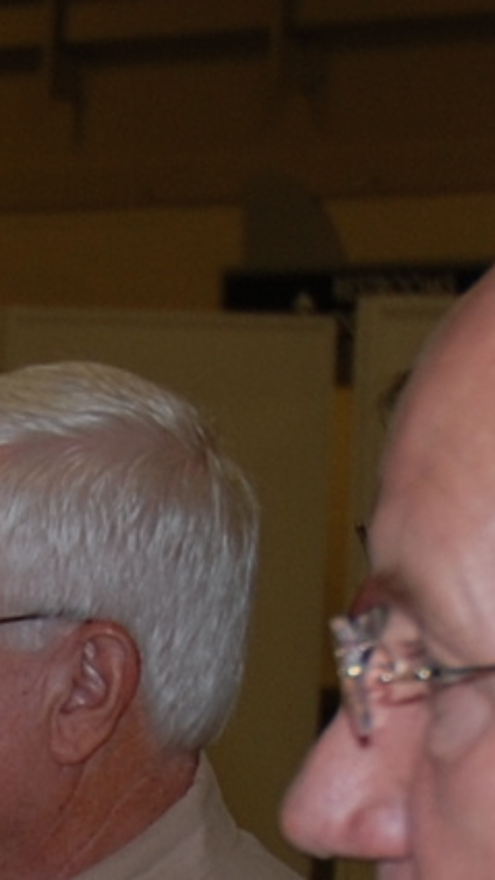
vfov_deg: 7.2
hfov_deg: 4.1
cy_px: 1739
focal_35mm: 290
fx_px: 6758
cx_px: -750
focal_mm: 27
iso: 100
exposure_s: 1/60
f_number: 4
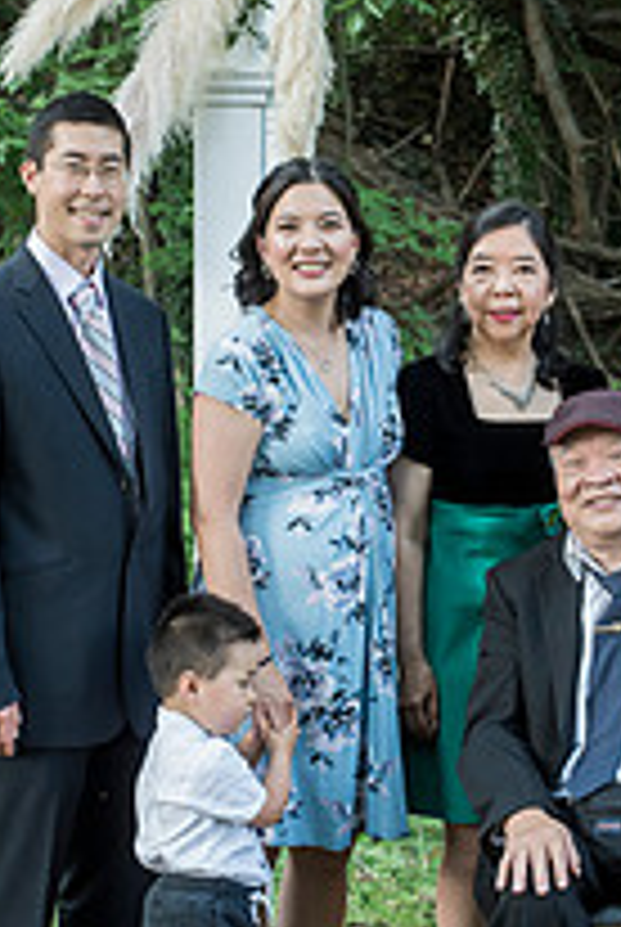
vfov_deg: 18.7
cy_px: 400
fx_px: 2811
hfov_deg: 12.5
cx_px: 531
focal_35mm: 109
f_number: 5.6
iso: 1000
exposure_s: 1/80
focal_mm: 50
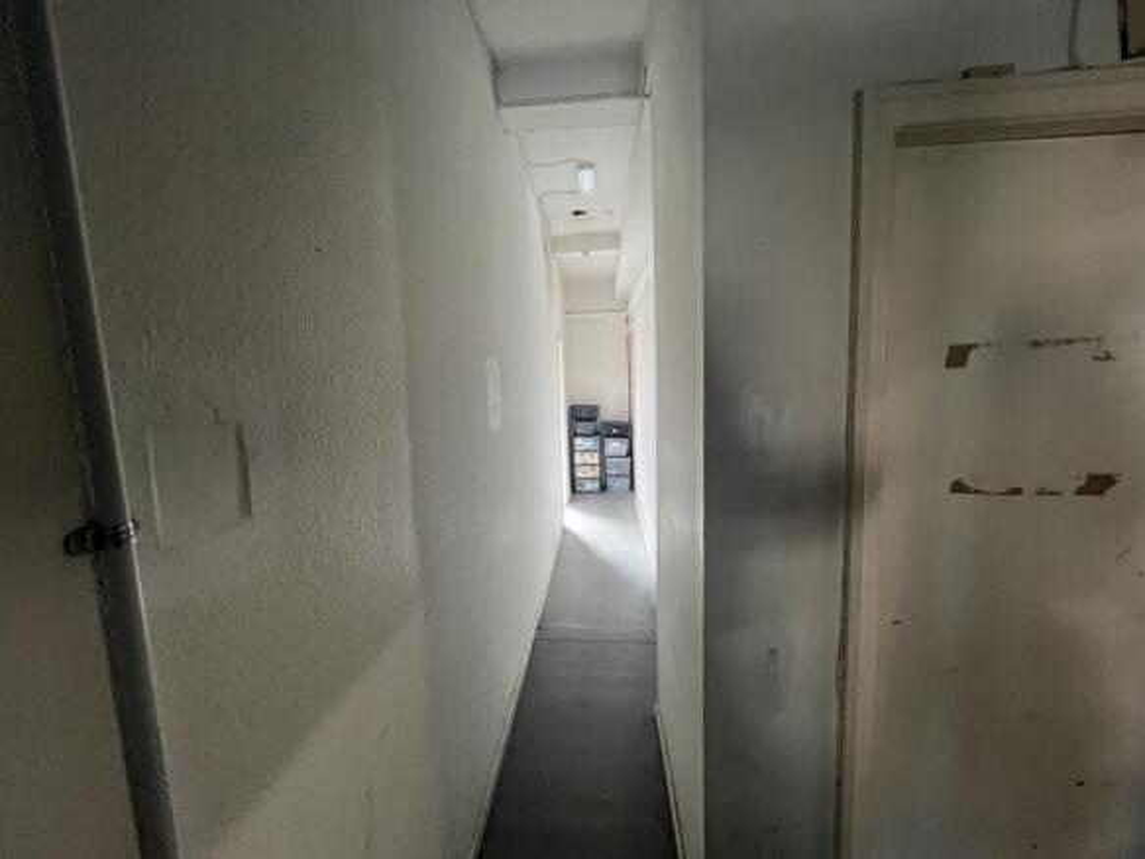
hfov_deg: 106.2
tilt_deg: -5.8
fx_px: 430
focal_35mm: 13
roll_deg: +1.5
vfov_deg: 89.9
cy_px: 430
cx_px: 572
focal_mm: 1.57
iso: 200
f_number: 1.8
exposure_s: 1/100
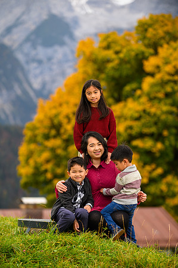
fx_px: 1152
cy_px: 134
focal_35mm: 155
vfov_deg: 13.3
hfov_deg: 8.8
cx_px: 89
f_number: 4
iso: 250
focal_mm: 155
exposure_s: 1/640
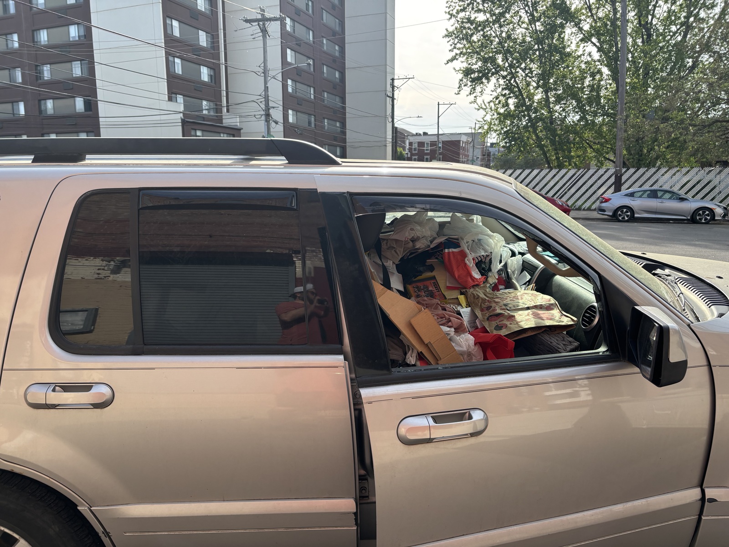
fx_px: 548
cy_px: 274
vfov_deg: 53.1
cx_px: 364
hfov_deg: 67.3
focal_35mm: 26
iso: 50
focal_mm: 5.96
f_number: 1.6
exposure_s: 1/1248
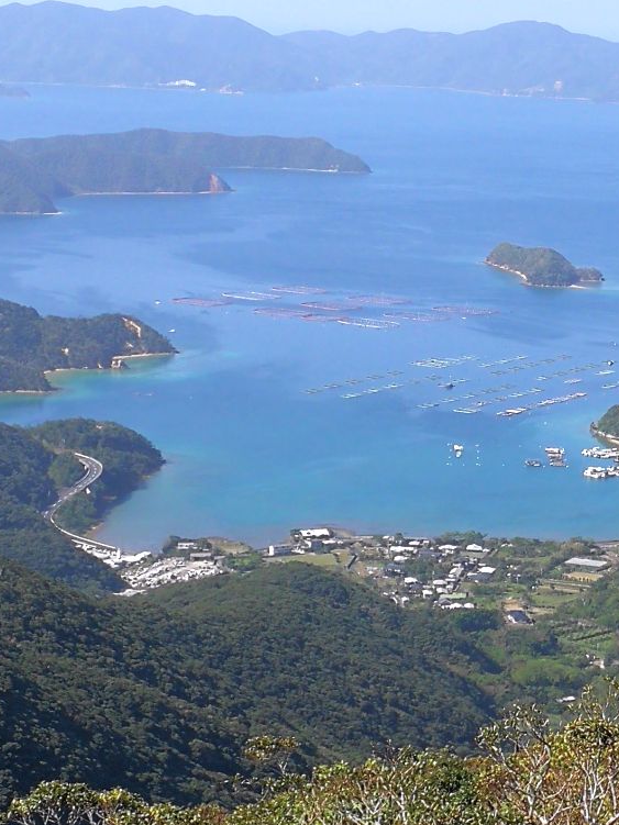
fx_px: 2337
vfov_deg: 20.0
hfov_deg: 15.0
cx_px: 493
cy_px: 290
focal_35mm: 98
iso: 50
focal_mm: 3.95
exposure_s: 1/942
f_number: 2.2
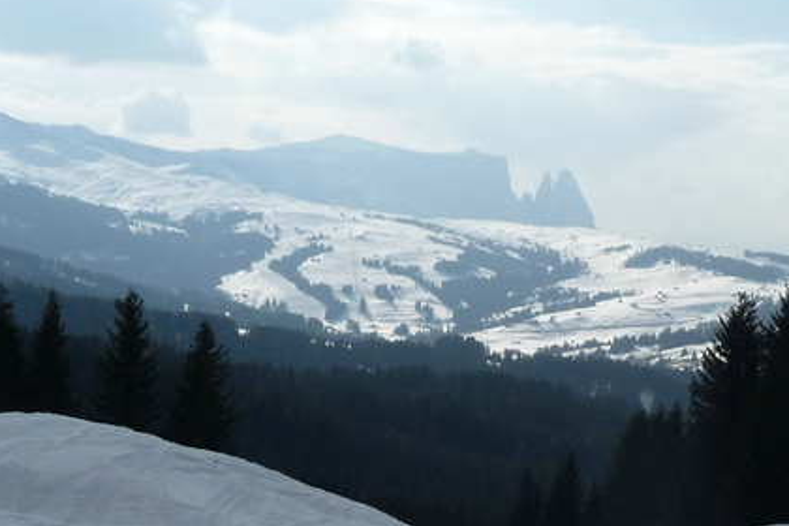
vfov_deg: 16.8
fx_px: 1753
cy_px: 505
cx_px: 556
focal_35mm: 80
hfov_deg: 25.2
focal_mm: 5.6
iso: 100
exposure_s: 1/640
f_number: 9
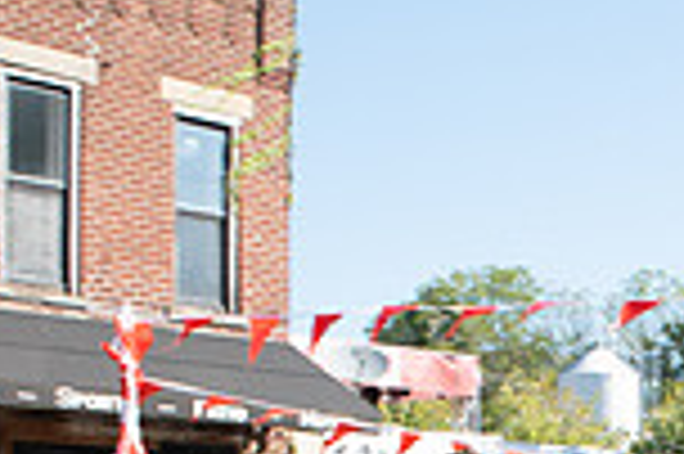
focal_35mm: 114
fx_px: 2164
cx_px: 924
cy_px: 743
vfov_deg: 11.4
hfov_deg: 16.8
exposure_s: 1/200
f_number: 11
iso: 250
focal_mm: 24
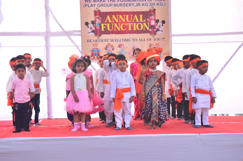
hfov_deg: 33.5
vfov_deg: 22.5
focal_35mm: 60
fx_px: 404
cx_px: 122
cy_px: 80
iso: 160
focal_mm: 40
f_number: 6.3
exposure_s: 1/125
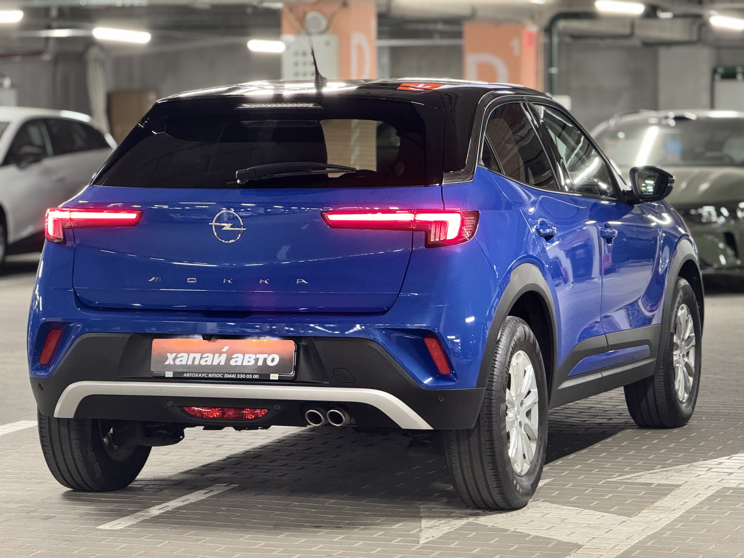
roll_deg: +0.5
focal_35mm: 120
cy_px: 279
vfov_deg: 12.3
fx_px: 2579
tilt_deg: -2.6
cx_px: 372
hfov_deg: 16.4
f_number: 2.8
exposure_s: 1/33
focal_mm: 15.66
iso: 640
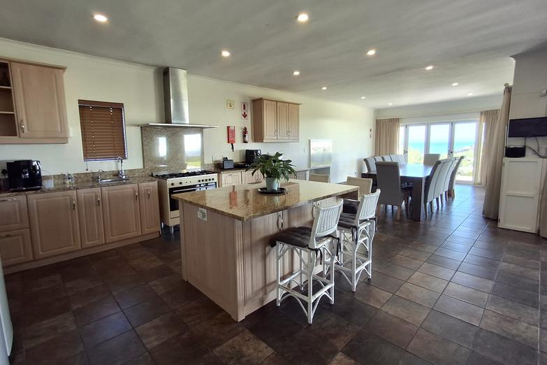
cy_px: 177
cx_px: 268
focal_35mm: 17
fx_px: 258
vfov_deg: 70.4
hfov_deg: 93.3
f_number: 2.2
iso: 50
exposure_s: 1/100
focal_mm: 1.64
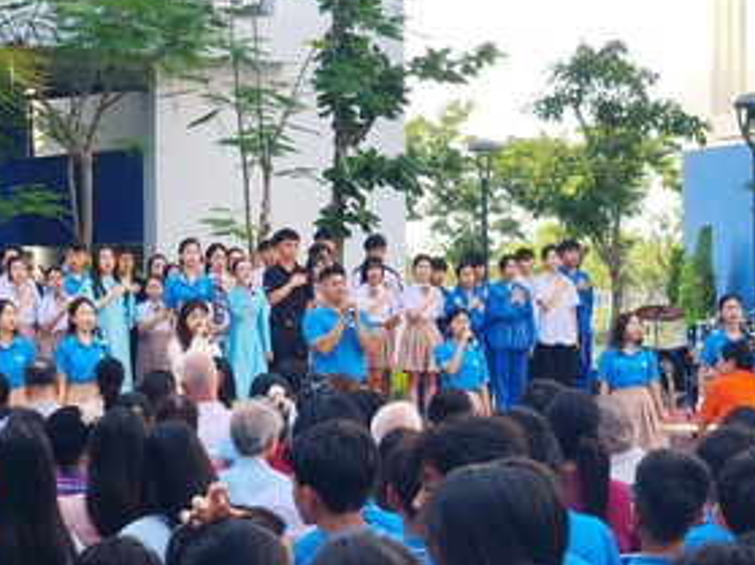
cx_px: 490
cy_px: 330
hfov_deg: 15.9
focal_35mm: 124
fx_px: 2703
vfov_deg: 11.9
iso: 50
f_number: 1.9
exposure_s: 1/126
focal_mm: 7.1
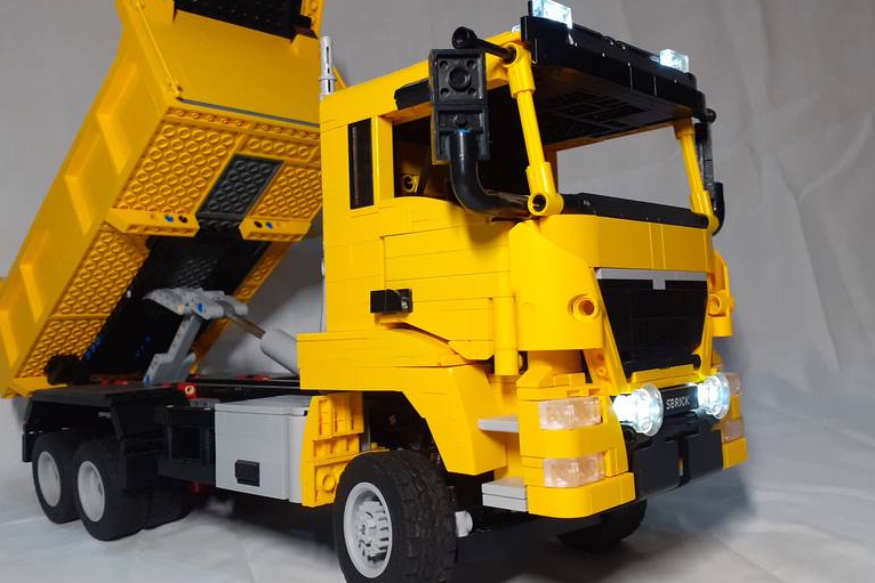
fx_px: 802
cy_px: 270
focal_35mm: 33
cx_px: 403
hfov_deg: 57.1
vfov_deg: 40.0
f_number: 1.9
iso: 200
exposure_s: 1/50
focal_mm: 3.6
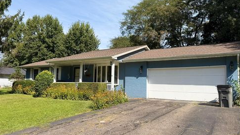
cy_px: 66
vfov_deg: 42.9
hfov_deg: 69.9
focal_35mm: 27
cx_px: 123
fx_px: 172
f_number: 1.78
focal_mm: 6.76
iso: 80
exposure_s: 1/3953
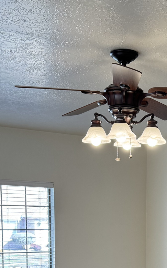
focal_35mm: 67
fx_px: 488
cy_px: 261
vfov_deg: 28.9
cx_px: 160
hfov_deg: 19.0
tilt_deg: -6.0
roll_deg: -0.8
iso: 125
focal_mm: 6.76
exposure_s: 1/120
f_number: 1.78
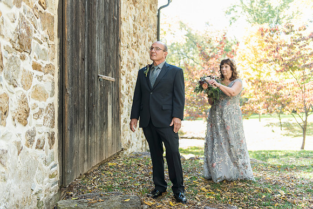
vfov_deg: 29.9
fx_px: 391
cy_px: 104
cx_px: 156
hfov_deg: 43.6
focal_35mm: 45
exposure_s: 1/320
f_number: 2.8
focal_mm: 45
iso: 500
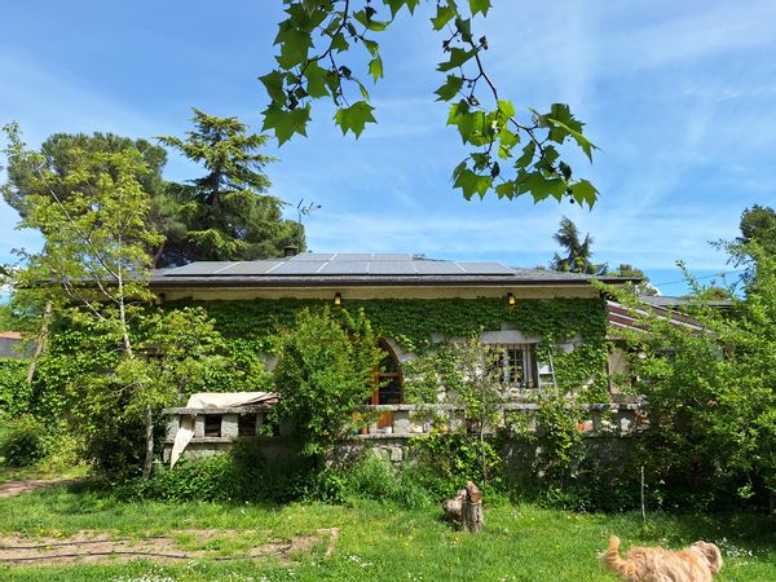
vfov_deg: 58.9
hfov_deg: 73.9
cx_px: 388
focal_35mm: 23
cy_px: 291
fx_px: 516
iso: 40
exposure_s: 1/2110
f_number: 1.8
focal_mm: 5.54
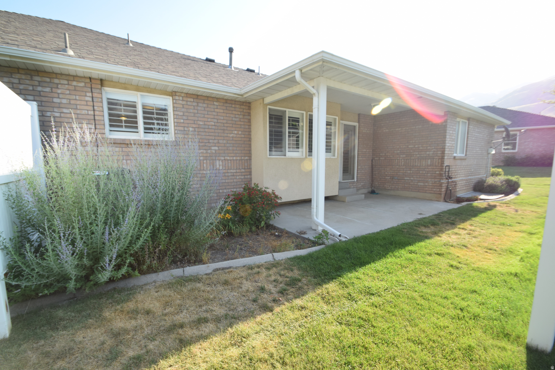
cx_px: 278
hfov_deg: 100.4
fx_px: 231
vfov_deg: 77.3
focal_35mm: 15
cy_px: 185
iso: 360
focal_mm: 10
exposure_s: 1/250
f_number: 8
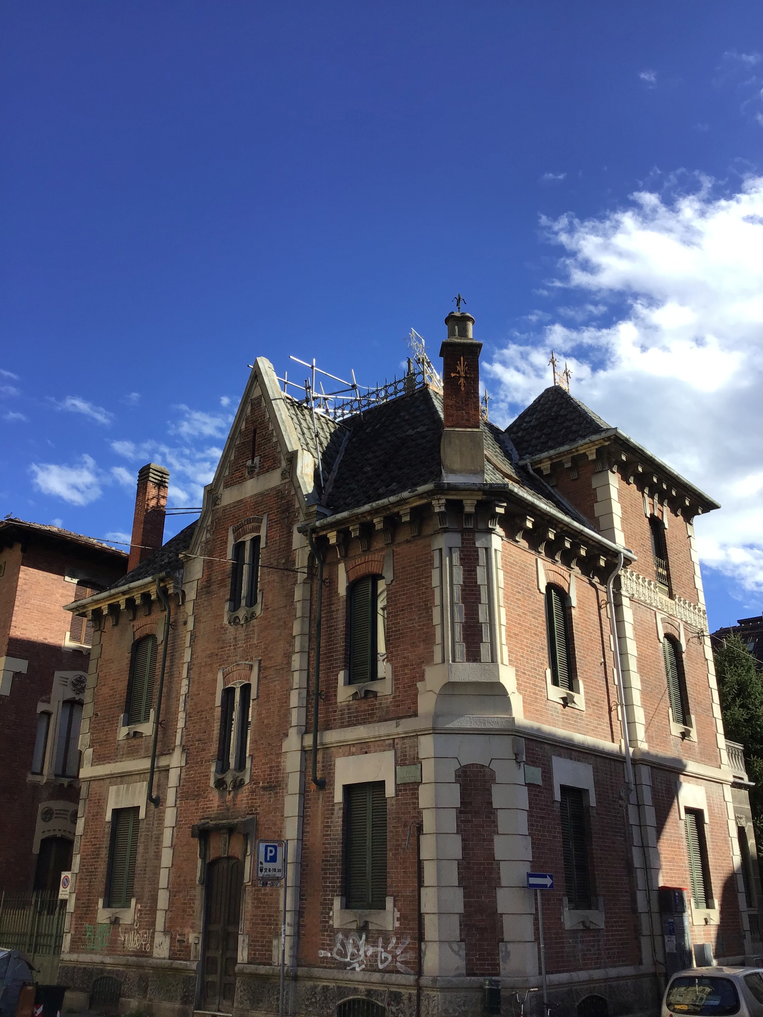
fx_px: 911
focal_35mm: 31
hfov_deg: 45.4
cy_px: 508
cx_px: 382
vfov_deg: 58.4
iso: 25
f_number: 2.4
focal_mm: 3.3
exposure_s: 1/799
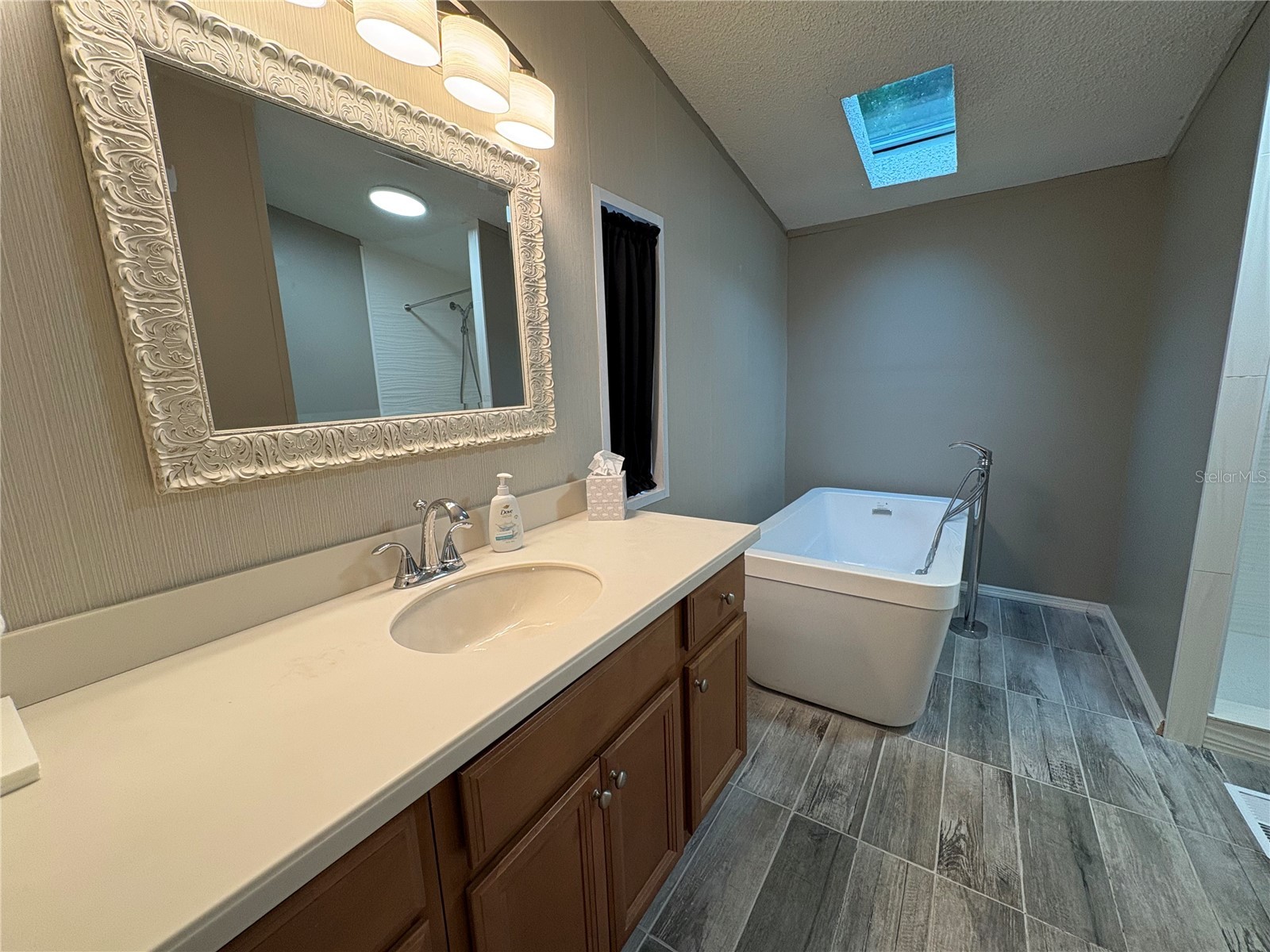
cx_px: 635
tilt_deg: -10.0
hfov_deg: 102.1
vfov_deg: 85.7
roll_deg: +2.6
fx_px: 514
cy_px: 476
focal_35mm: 14
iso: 160
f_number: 2.2
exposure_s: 1/120
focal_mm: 2.22
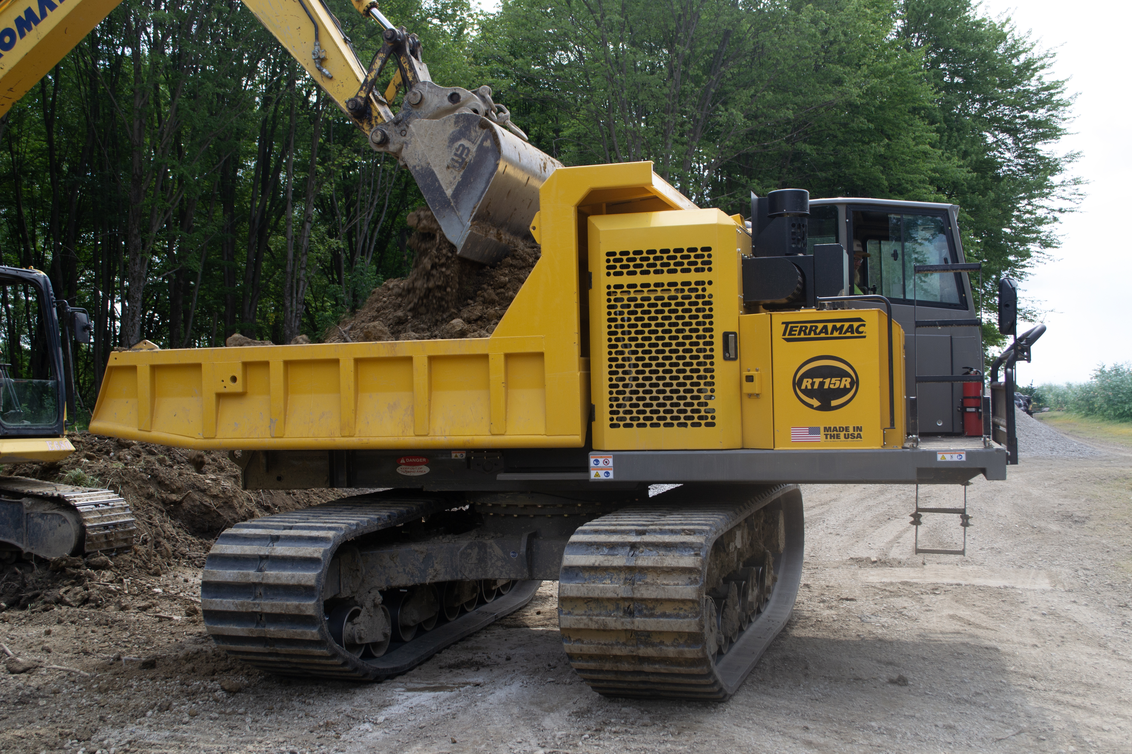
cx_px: 566
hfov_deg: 49.6
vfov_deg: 34.2
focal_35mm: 39
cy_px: 377
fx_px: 1226
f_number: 5.6
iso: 100
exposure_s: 1/125
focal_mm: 26
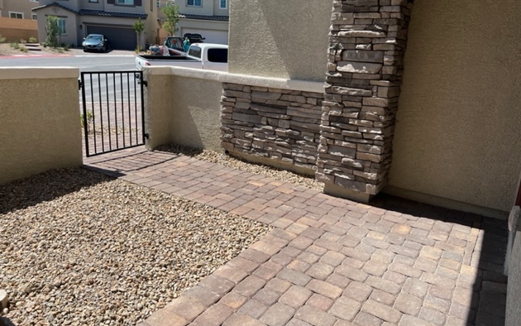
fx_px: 398
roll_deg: -3.2
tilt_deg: -16.1
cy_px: 152
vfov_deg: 44.5
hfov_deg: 66.5
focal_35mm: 28
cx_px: 260
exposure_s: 1/3571
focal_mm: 5.7
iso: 50
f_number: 1.5
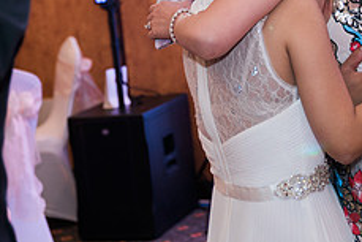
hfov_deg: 19.6
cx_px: 242
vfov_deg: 12.8
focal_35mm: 104
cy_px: -61
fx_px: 1046
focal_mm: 41
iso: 1000
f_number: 2.8
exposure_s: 1/125
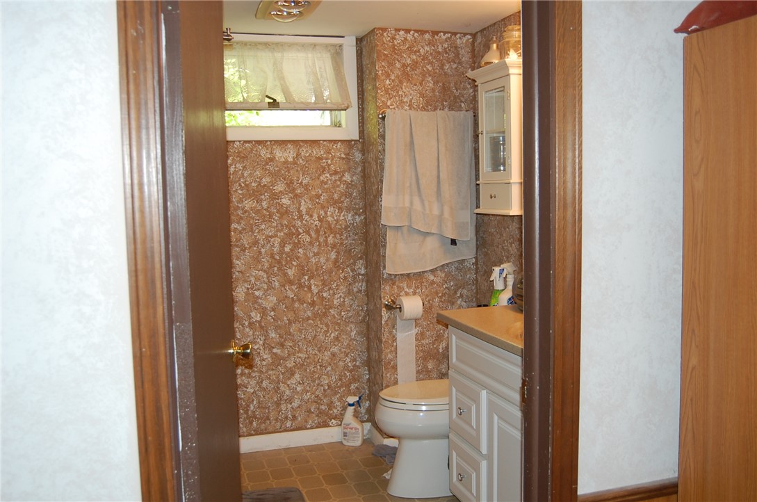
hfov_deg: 55.2
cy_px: 251
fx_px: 724
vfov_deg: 38.2
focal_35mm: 34
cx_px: 378
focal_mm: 23
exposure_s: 1/60
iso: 400
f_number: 3.8
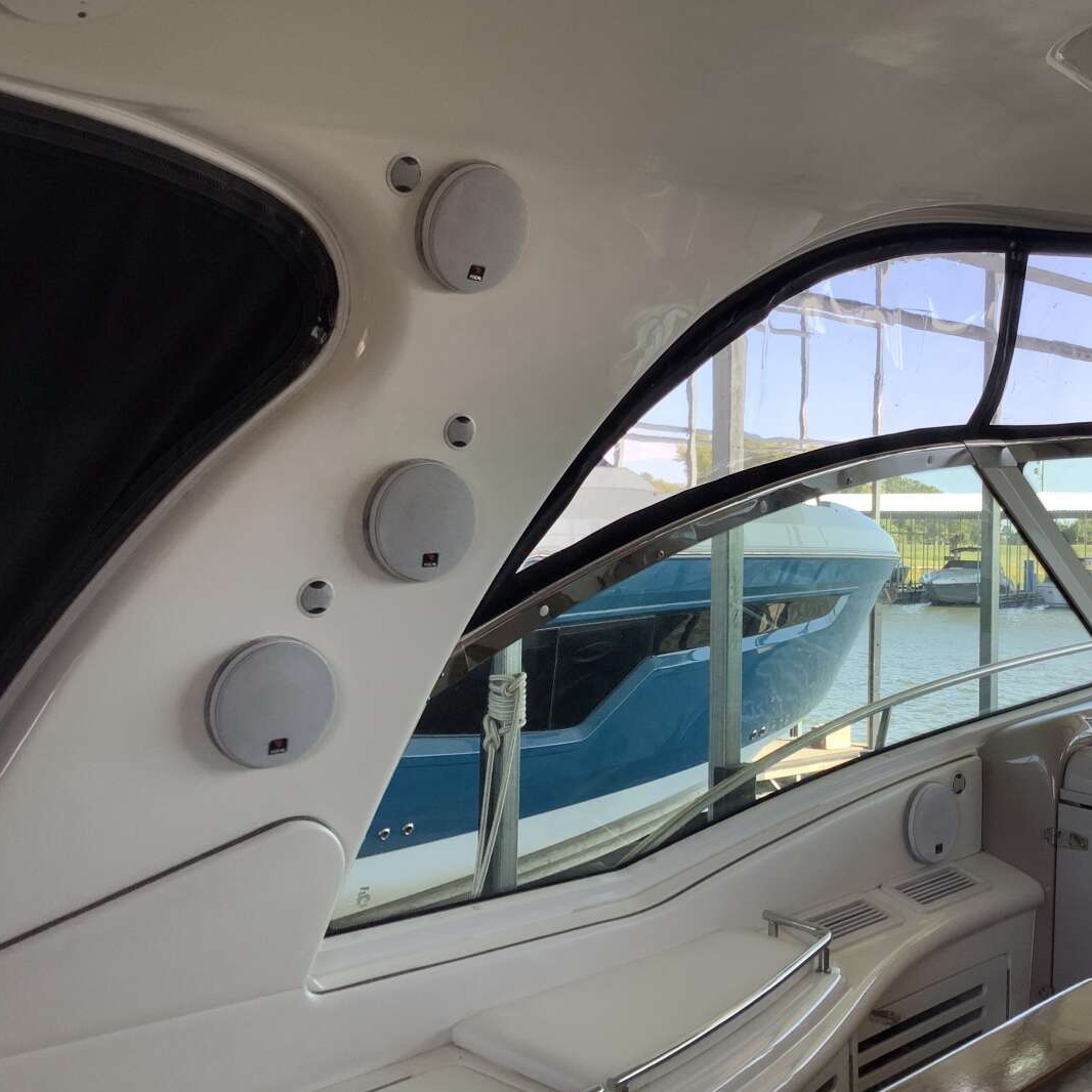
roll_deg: -0.5
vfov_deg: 44.9
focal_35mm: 37
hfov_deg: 44.5
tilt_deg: +0.5
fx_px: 1321
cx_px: 695
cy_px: 545
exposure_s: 1/120
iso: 25
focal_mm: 3.3
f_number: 2.4
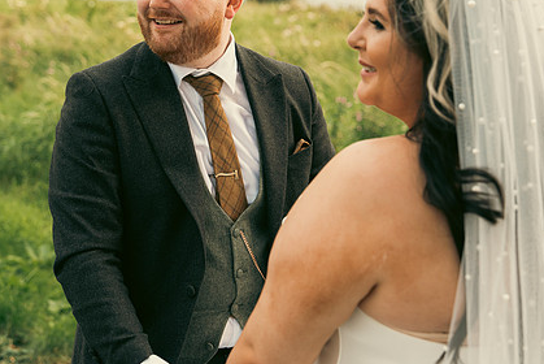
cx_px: 240
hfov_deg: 30.9
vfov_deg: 20.9
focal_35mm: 65
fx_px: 983
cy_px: 118
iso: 125
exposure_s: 1/320
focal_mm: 47
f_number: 3.5
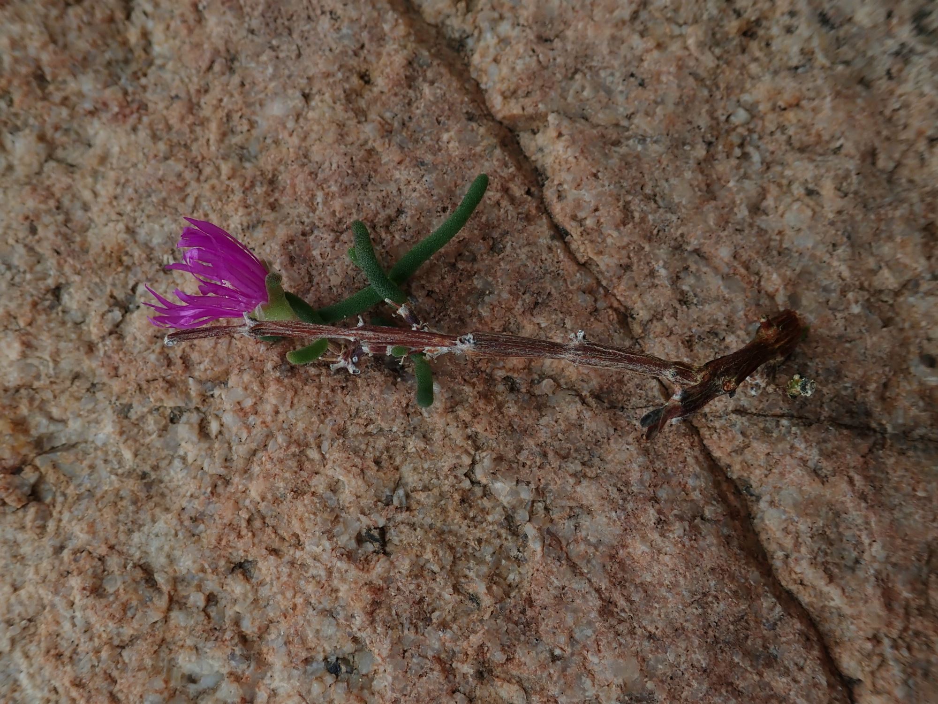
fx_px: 813
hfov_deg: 60.0
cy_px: 352
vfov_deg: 46.8
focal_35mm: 30
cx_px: 469
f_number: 3.2
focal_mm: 5.5
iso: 100
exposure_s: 1/500
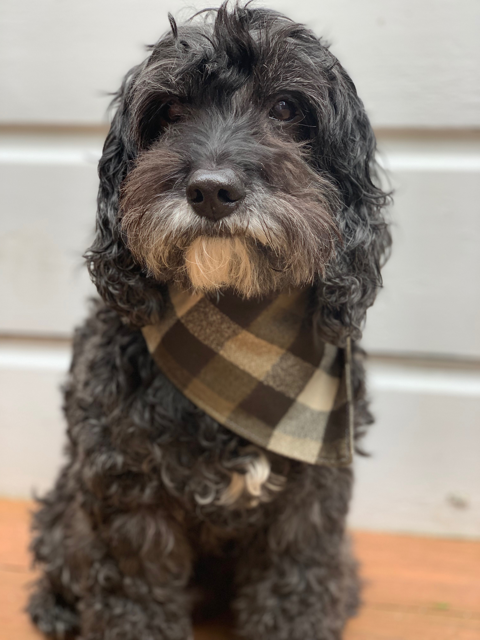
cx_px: 240
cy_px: 320
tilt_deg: -15.1
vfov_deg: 36.8
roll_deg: +0.8
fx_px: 961
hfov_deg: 28.0
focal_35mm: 52
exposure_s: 1/122
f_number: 2.4
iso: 40
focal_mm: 6
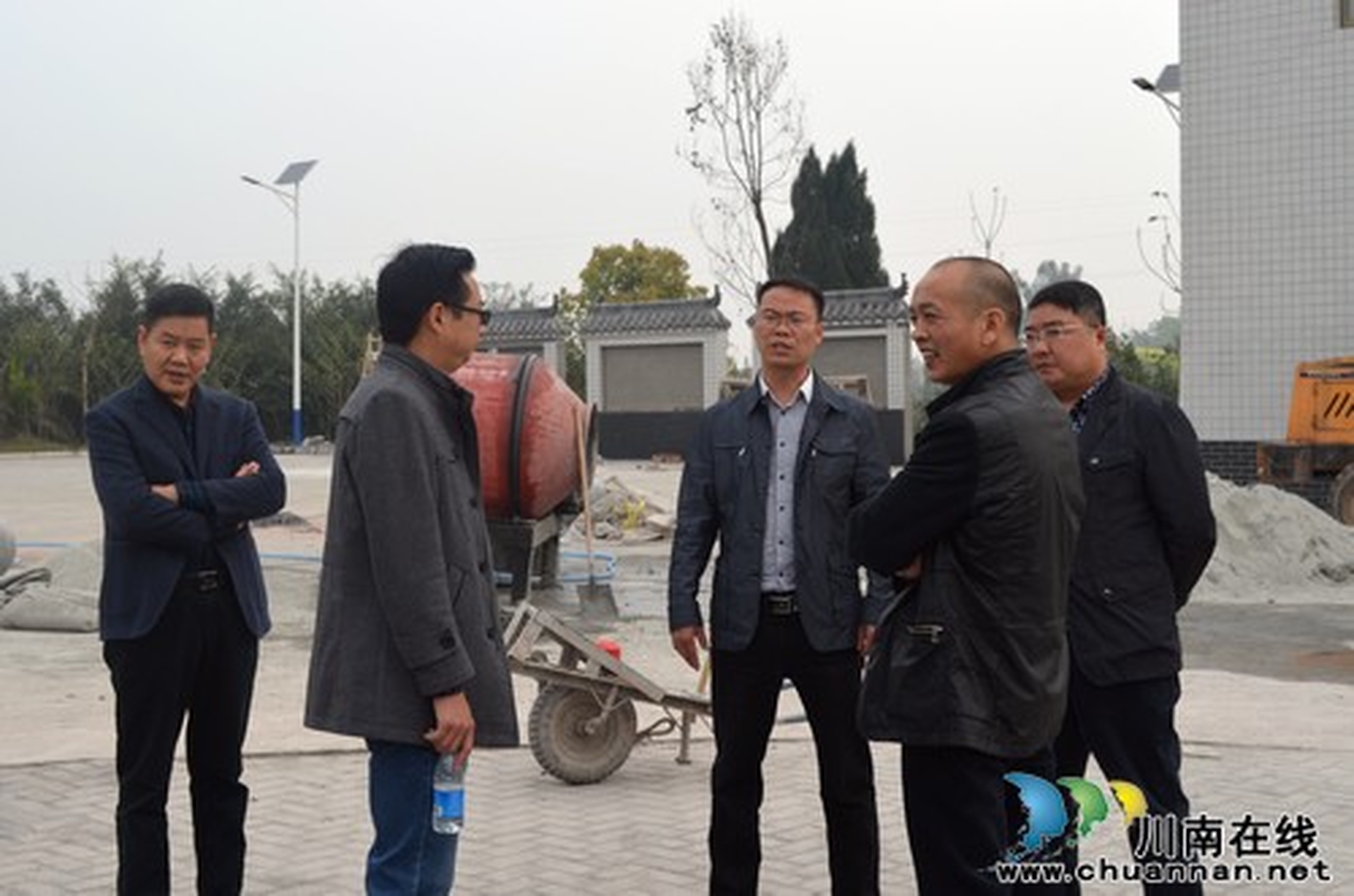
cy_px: 448
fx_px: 1970
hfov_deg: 37.9
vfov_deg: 25.6
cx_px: 677
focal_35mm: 52
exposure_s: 1/250
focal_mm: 35
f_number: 8
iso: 140
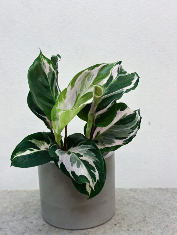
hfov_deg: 30.3
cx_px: 88
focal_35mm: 48
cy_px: 118
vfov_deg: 39.7
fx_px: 327
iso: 200
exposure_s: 1/50
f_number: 1.78
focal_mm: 6.86
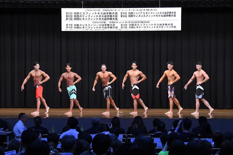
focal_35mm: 93
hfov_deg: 21.9
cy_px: 78
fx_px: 602
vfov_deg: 14.7
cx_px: 116
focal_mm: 62
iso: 8000
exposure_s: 1/400
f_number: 5.6
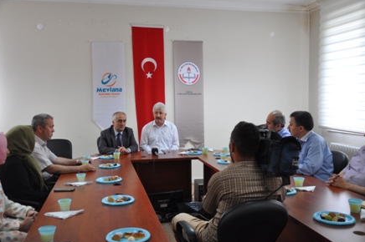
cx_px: 182
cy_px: 123
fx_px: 375
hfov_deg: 51.9
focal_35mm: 37
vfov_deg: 35.9
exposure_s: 1/15
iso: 400
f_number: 4
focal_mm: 24
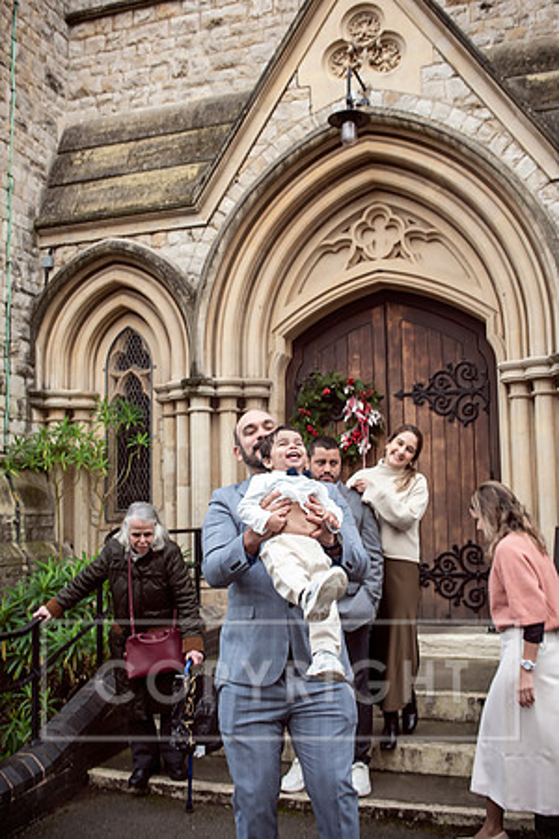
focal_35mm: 35
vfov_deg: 54.4
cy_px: 420
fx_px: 815
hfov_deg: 37.9
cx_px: 280
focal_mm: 35
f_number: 5.6
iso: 400
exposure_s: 1/180
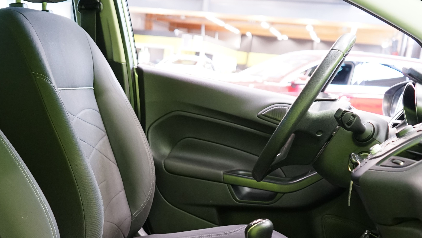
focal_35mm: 60
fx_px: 671
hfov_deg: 34.3
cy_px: 222
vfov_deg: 19.6
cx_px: 116
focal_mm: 31
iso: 2000
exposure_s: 1/20
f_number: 4
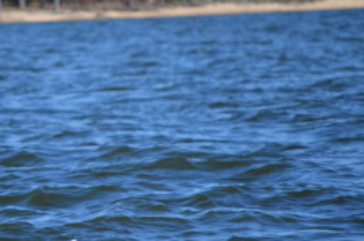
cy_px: 135
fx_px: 5077
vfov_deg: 2.7
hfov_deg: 4.1
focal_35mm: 503
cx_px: 94
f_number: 6.3
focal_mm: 200
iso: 200
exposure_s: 1/640
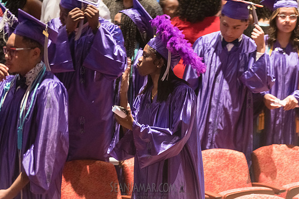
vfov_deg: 9.4
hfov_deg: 14.1
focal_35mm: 146
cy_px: 99
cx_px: 149
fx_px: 1213
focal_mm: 145
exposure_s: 1/100
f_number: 3.2
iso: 4000
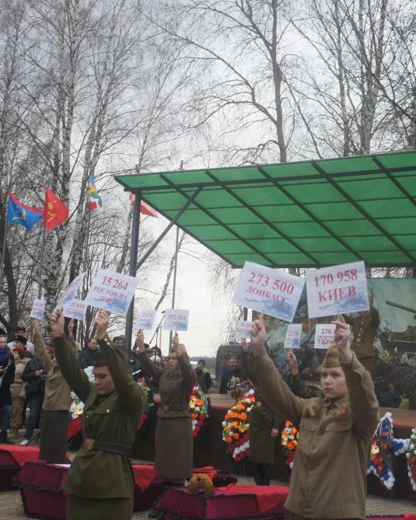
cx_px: 260
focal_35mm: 56
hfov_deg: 27.0
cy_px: 261
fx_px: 862
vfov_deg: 33.6
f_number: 6.3
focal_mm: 26
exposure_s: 1/80
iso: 200
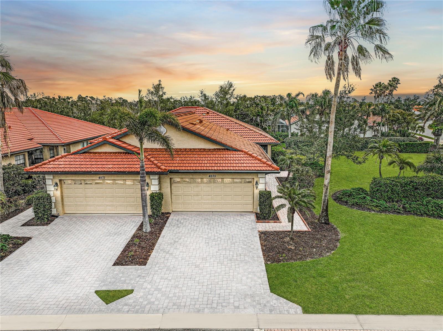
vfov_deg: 56.8
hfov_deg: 71.6
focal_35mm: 24
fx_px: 307
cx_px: 222
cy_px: 166
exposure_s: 1/4000
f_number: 2.8
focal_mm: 12.29
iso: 240
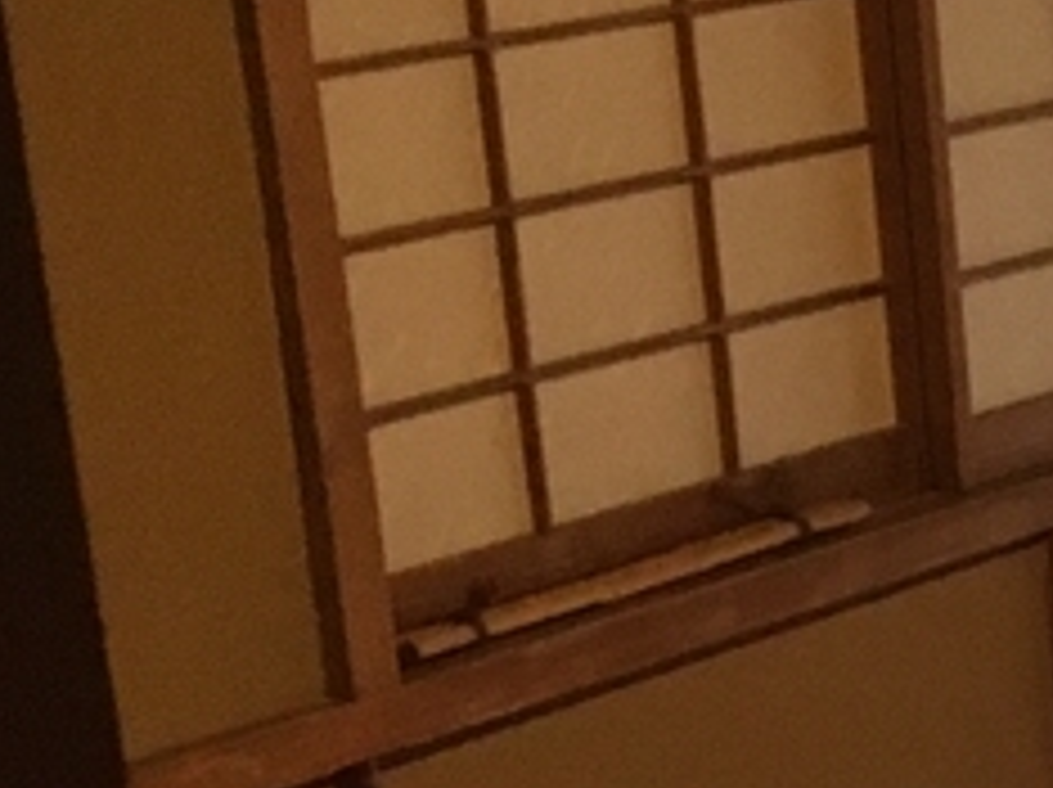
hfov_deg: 11.7
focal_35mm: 149
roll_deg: -0.6
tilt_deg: -19.4
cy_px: 1081
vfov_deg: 9.7
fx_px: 4528
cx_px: 2205
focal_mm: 4.15
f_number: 2.2
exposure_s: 1/30
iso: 200
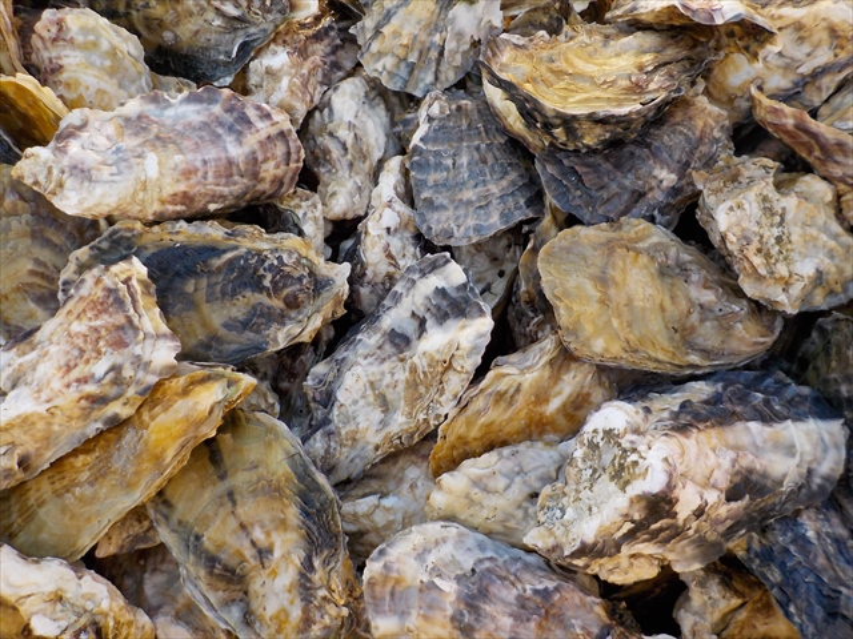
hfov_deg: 60.0
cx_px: 426
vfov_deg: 46.8
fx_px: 739
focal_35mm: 30
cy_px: 320
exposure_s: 1/200
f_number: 3.3
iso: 125
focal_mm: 4.1
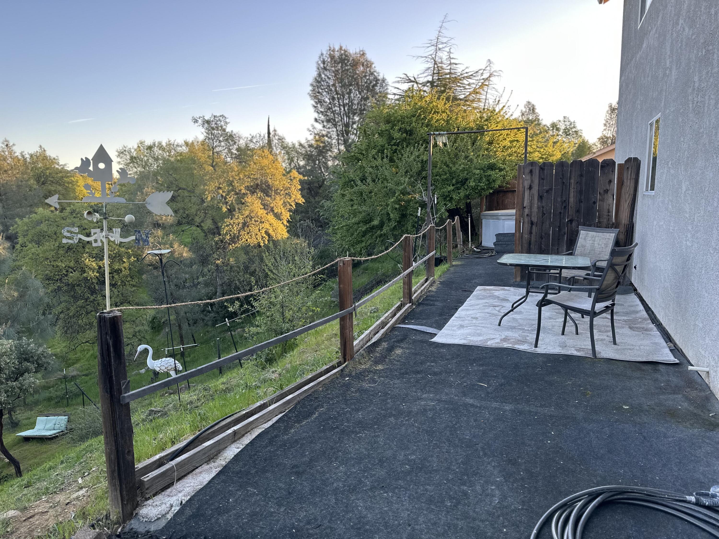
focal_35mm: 24
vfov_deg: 56.8
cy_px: 270
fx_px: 498
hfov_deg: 71.6
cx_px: 360
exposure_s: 1/246
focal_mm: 6.86
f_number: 1.78
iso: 80
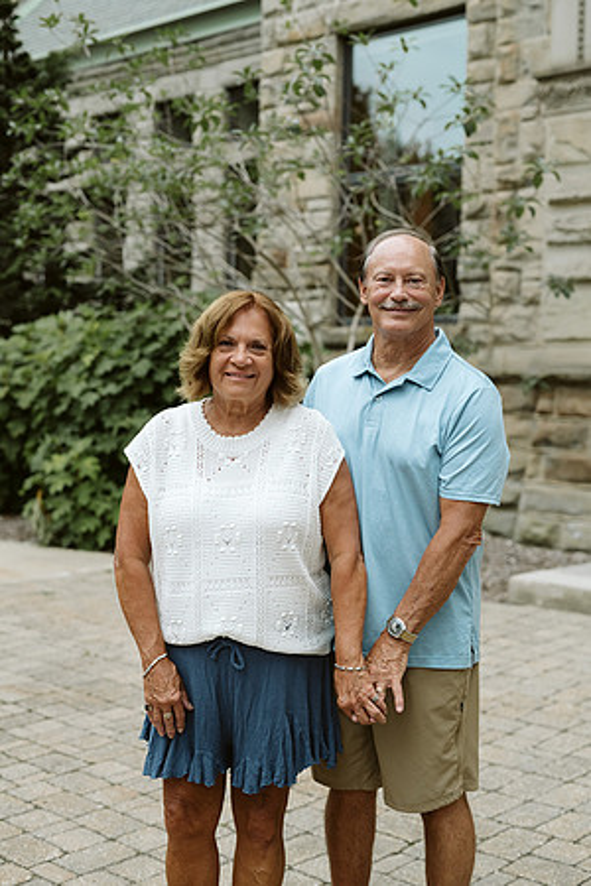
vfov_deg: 39.6
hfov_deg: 27.0
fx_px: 1231
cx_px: 296
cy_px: 443
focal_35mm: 50
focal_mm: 50
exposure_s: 1/320
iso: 640
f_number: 2.8
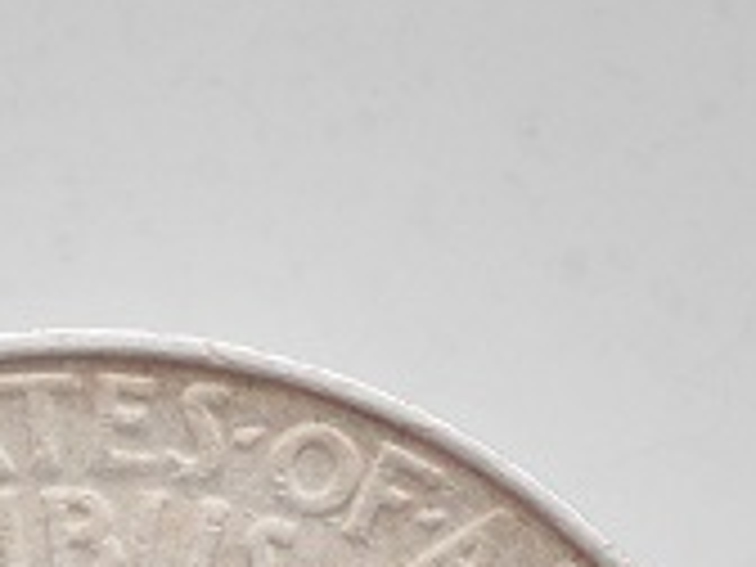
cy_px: 934
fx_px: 2381
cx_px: 86
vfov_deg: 12.7
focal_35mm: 109
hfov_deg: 17.8
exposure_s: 1/40
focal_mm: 5.5
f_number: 2.8
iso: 100
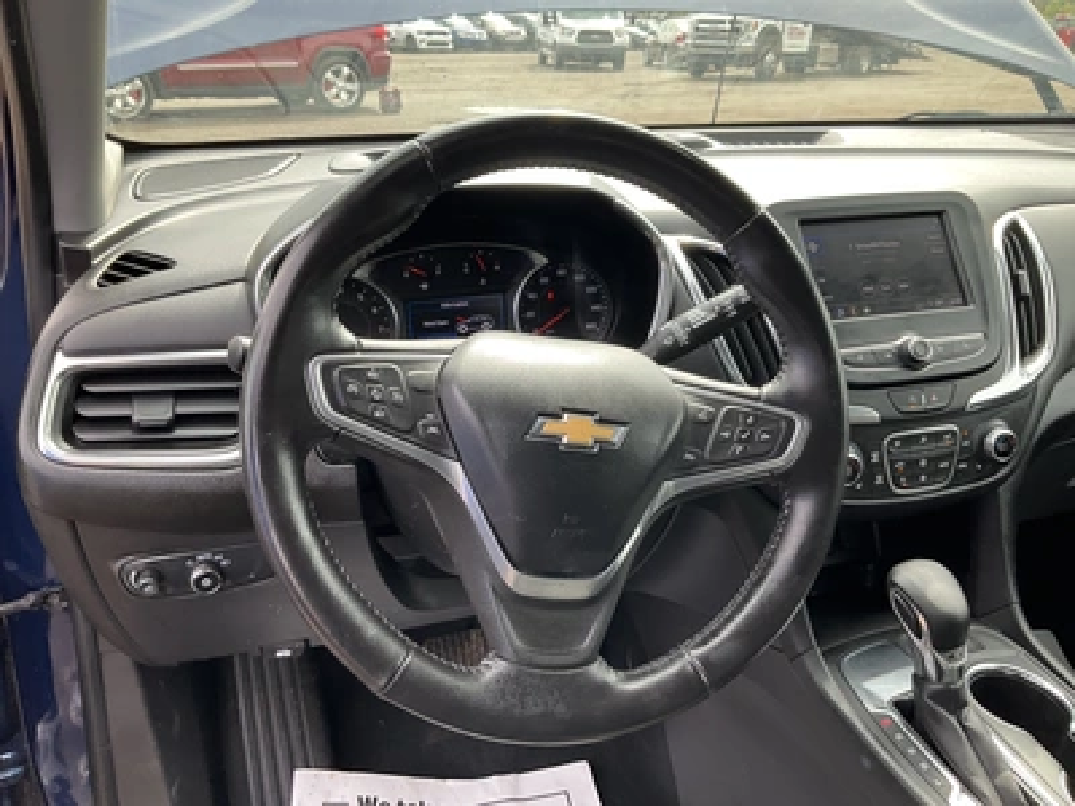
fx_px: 901
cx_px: 538
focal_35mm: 29
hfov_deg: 61.7
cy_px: 403
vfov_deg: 48.2
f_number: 1.8
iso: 20
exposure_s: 1/125
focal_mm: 3
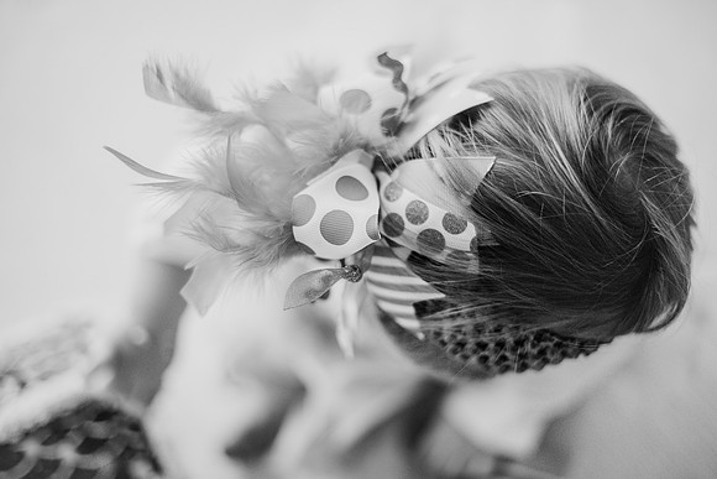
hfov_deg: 39.6
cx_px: 358
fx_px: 996
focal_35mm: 50
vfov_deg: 27.0
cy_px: 240
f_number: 1.8
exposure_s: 1/640
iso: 640
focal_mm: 50
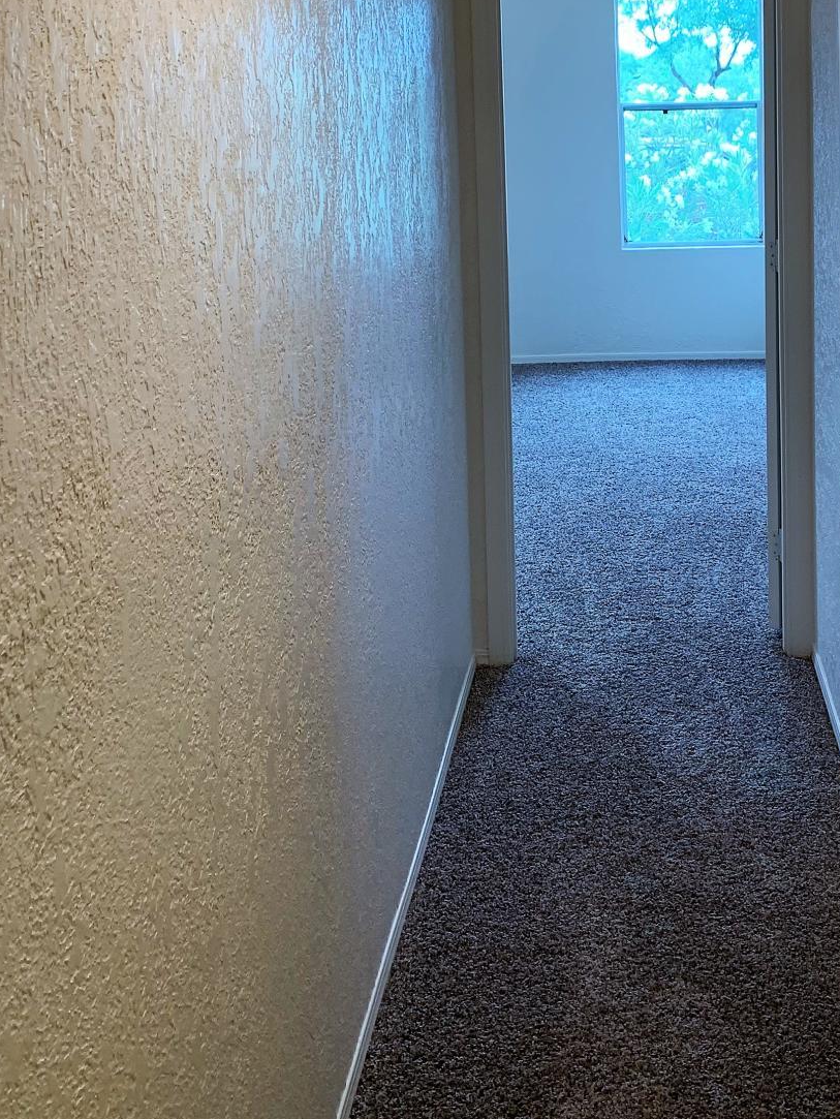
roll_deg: +0.2
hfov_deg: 29.6
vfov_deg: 38.1
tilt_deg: -5.2
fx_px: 1552
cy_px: 217
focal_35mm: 48
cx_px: 672
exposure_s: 1/120
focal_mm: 4.25
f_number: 1.8
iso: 80
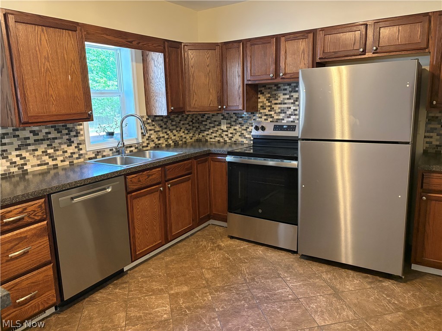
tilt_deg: -10.0
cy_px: 166
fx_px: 332
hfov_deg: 67.3
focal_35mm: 26
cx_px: 221
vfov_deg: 53.1
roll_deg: +2.4
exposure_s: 1/60
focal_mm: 5.96
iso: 400
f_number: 1.6
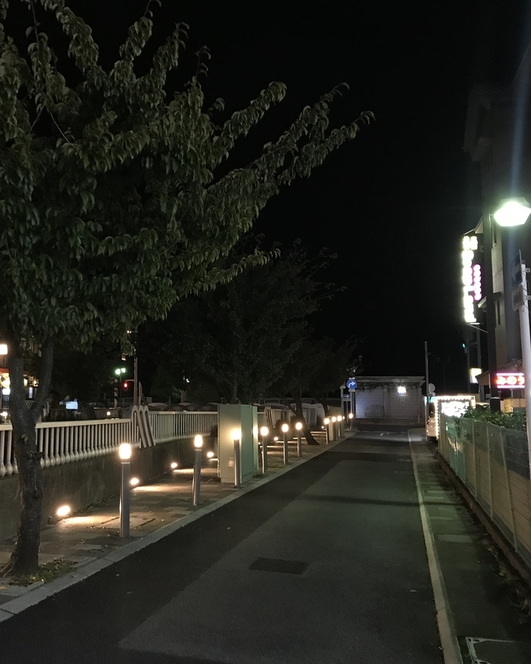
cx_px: 192
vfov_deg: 49.1
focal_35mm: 37
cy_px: 331
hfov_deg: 39.8
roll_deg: -0.4
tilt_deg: +7.9
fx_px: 727
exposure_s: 1/8
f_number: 1.8
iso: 100
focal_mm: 3.99
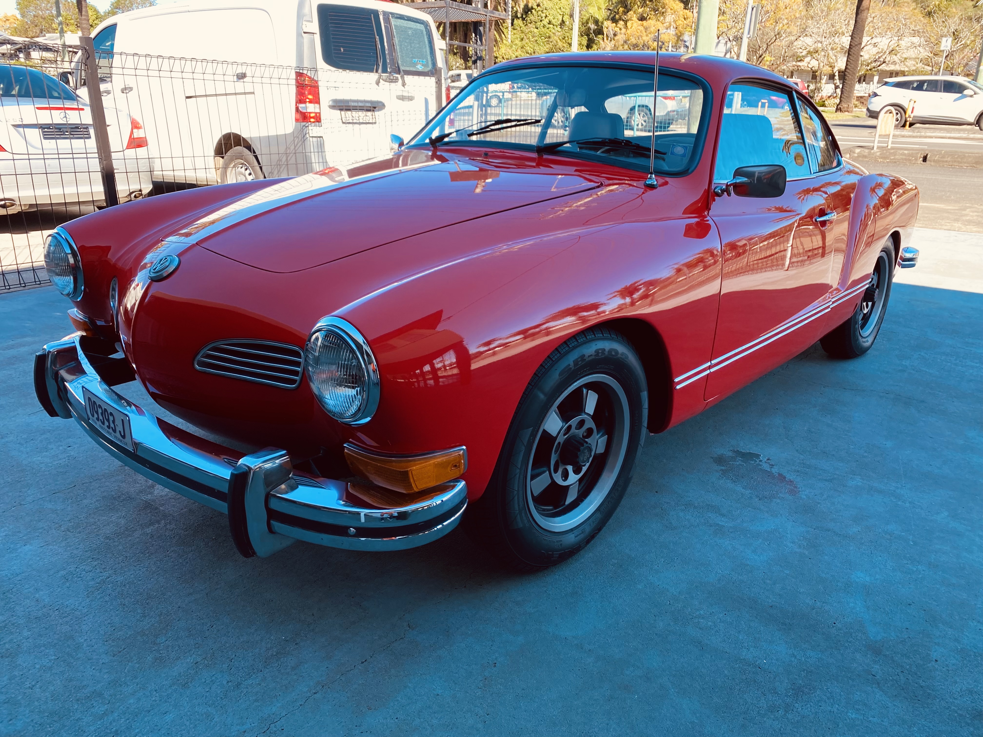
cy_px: 368
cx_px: 492
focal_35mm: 26
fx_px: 738
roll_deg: -0.2
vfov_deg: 53.1
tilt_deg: -20.3
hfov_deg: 67.3
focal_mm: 4.25
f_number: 1.8
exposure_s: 1/302
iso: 32
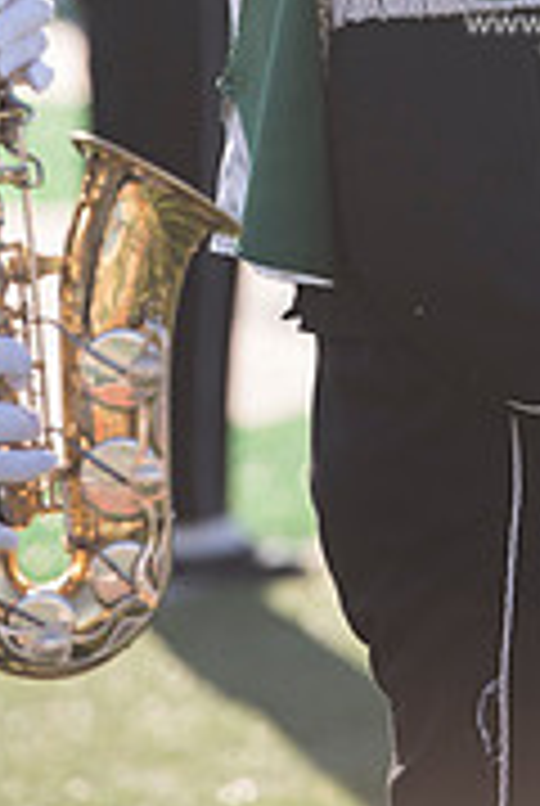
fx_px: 9839
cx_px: 648
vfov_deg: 4.7
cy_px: -72
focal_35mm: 439
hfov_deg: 3.1
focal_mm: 175
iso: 320
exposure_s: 1/800
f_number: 5
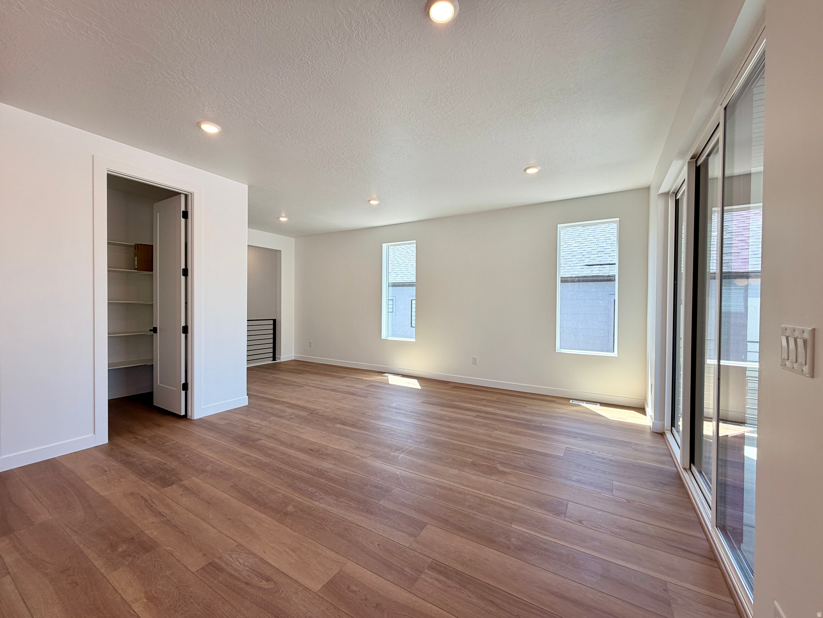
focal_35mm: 14
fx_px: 333
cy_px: 309
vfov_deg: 85.7
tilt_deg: -1.3
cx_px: 412
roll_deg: -0.1
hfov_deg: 102.1
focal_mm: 2.22
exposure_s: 1/120
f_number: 2.2
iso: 40
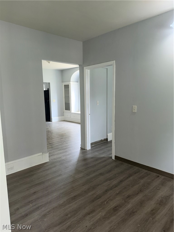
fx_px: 161
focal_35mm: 24
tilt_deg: -8.3
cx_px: 87
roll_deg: +0.5
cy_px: 116
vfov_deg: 71.6
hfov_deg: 56.8
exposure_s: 1/42
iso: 80
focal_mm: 6.76
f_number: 1.78
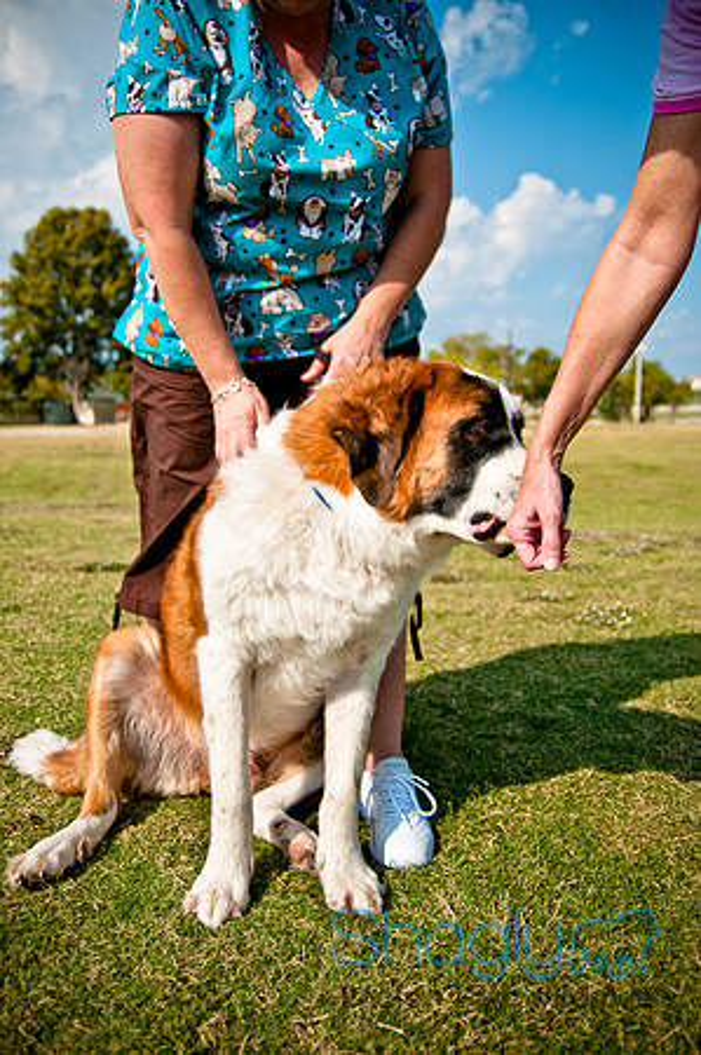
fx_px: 878
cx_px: 350
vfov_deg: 62.0
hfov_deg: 43.5
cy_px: 528
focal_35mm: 30
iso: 200
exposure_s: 1/3200
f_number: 2.8
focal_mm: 20
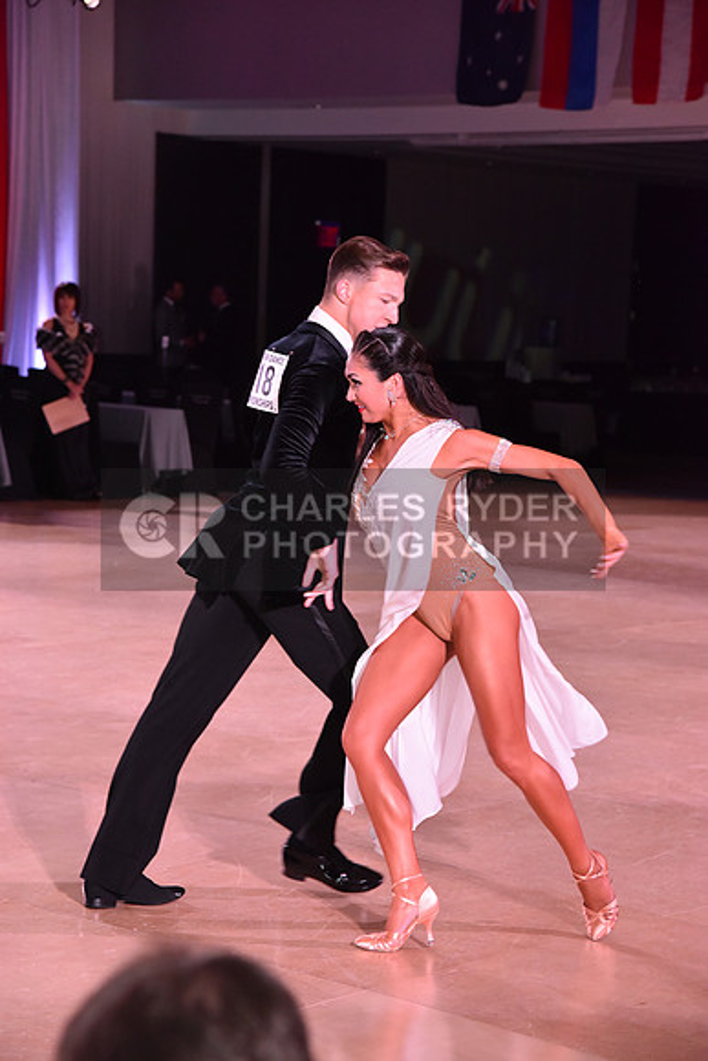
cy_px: 530
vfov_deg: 23.6
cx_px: 354
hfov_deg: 15.9
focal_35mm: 86
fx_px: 2535
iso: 2500
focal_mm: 86
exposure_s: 1/250
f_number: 6.3
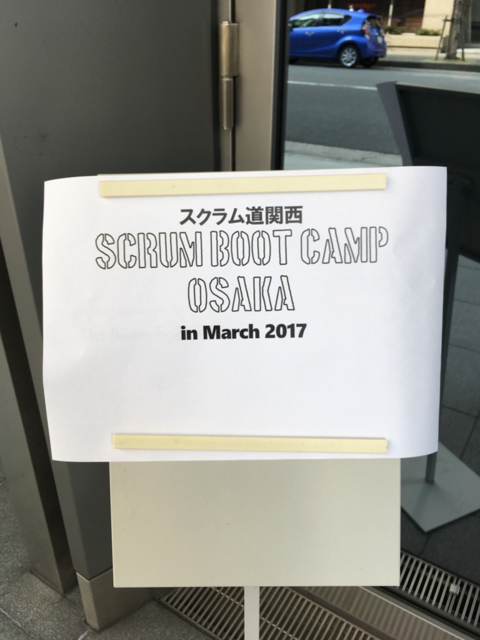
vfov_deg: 61.7
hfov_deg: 48.2
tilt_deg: -30.1
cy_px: 320
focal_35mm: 29
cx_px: 240
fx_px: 536
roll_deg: -1.1
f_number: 2.2
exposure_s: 1/120
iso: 25
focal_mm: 4.15
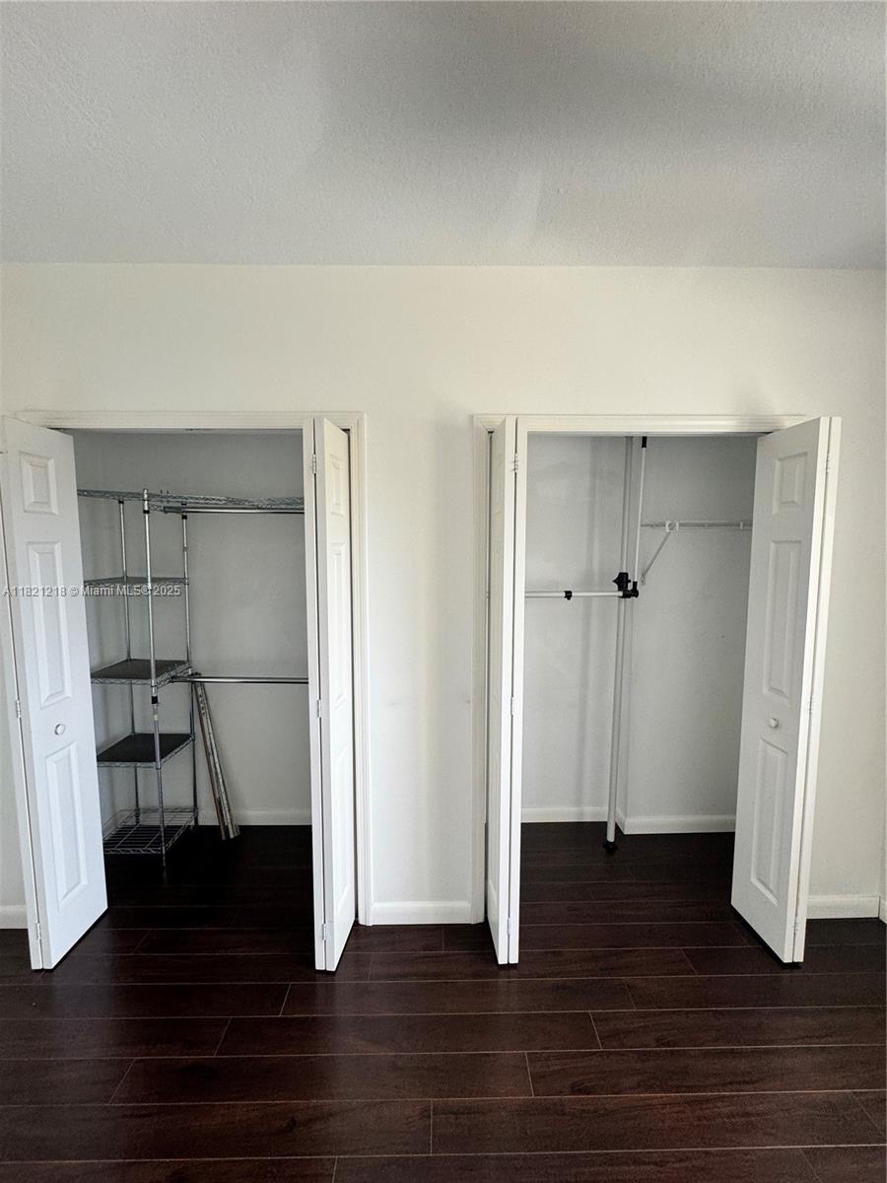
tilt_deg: -3.2
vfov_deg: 102.1
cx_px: 444
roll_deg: +1.4
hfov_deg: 85.7
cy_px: 592
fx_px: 478
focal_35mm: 14
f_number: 2.2
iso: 160
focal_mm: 2.22
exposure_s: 1/120
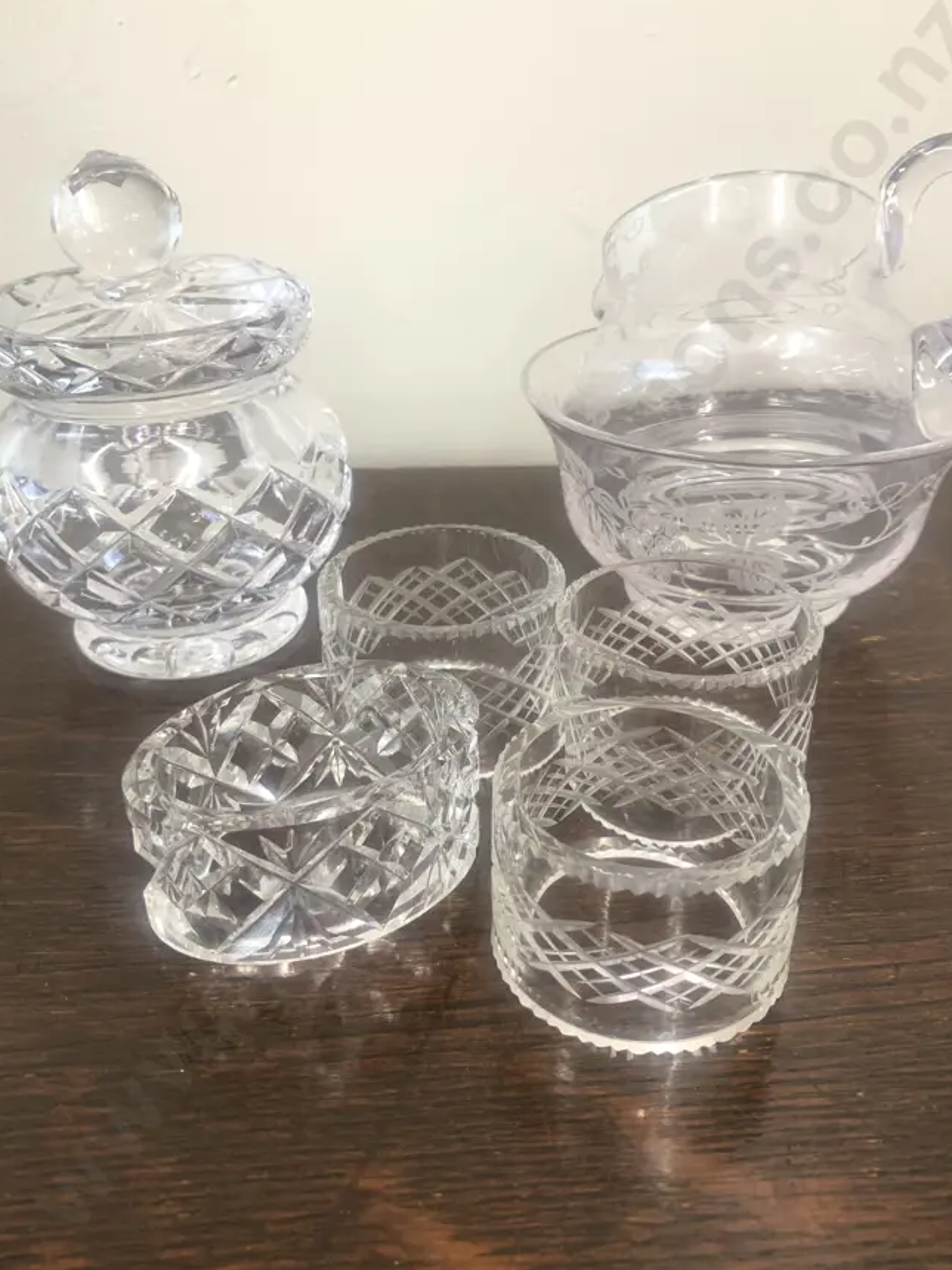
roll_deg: -0.5
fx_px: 1137
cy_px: 618
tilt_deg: -28.6
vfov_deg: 58.3
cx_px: 506
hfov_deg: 45.4
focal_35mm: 31
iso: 64
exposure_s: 1/50
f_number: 1.8
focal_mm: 4.25
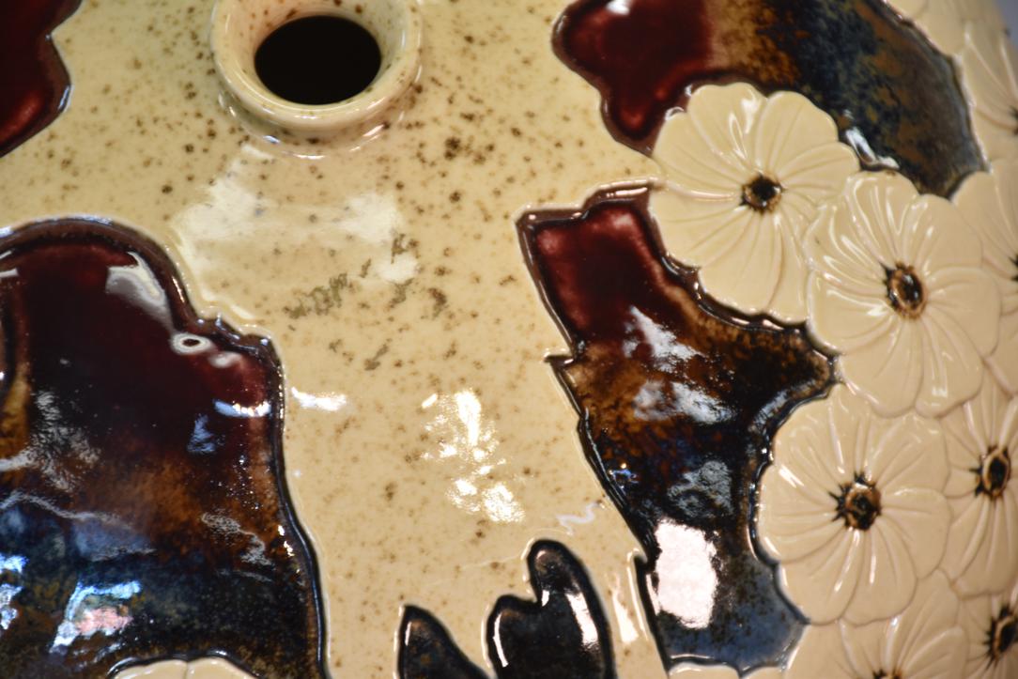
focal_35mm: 210
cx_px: 509
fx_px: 5939
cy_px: 340
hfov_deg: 9.8
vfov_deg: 6.5
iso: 400
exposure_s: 1/40
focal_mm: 140
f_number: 5.6
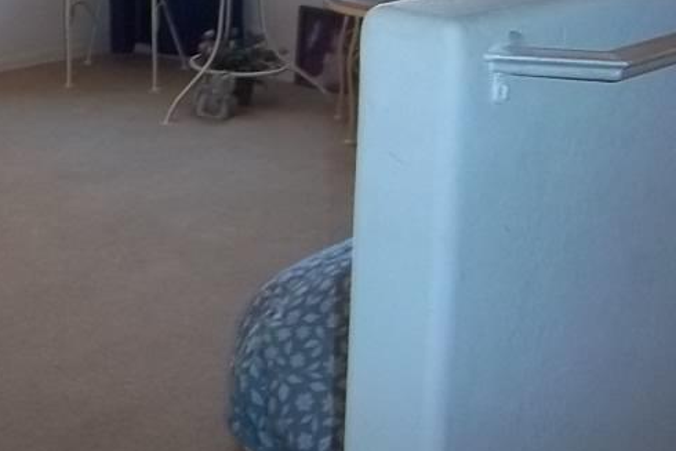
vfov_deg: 16.8
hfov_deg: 25.1
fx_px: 1427
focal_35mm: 76
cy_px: -160
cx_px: -30
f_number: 3.5
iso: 160
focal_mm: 5.05
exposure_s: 1/50
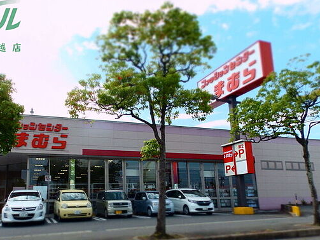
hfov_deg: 62.7
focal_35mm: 28
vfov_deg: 49.3
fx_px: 259
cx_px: 123
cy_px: 148
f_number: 4.5
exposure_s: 1/500
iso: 80
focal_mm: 4
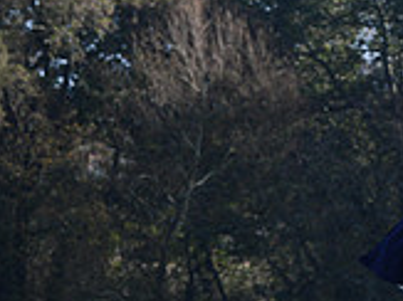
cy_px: 461
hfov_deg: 4.8
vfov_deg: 3.6
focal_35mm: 411
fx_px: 4781
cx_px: 571
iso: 1000
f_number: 5.6
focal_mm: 120
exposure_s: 1/1250
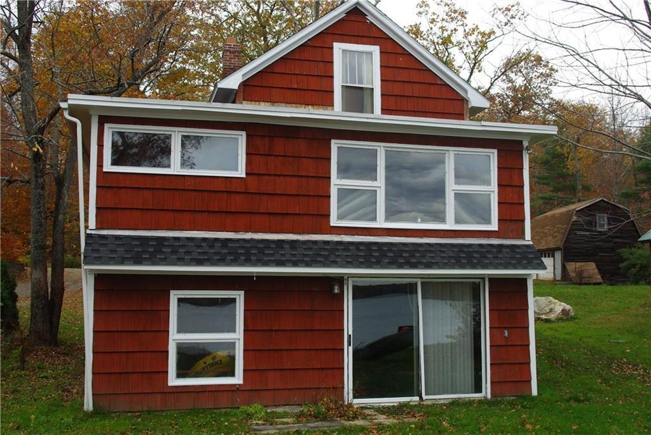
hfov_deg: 53.1
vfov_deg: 36.9
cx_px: 326
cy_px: 218
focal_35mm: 36
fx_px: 651
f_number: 9.5
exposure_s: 1/180
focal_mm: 24.38
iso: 400
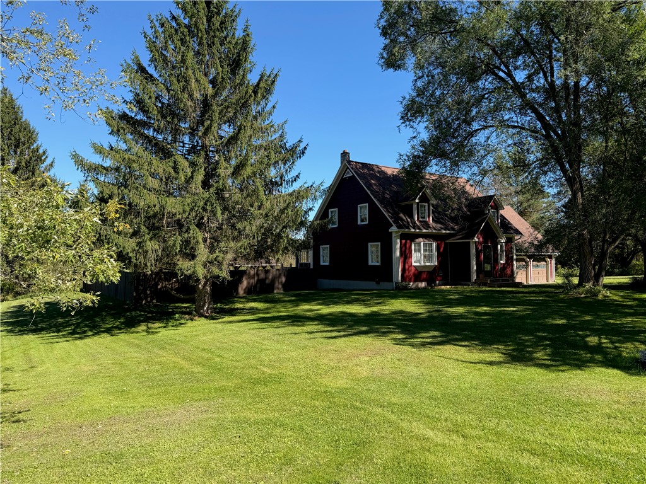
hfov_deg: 71.6
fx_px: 448
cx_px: 323
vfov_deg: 56.8
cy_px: 242
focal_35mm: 24
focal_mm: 6.76
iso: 80
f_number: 1.78
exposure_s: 1/2000
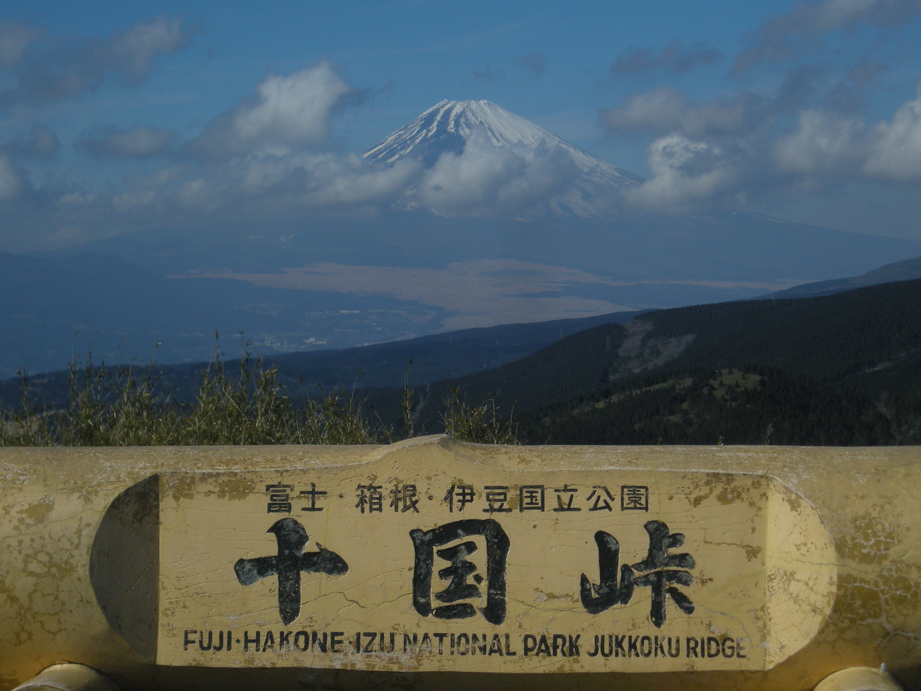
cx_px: 460
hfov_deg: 20.7
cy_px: 344
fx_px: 2528
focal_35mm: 95
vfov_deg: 15.6
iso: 50
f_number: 8.8
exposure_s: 1/299
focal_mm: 15.3
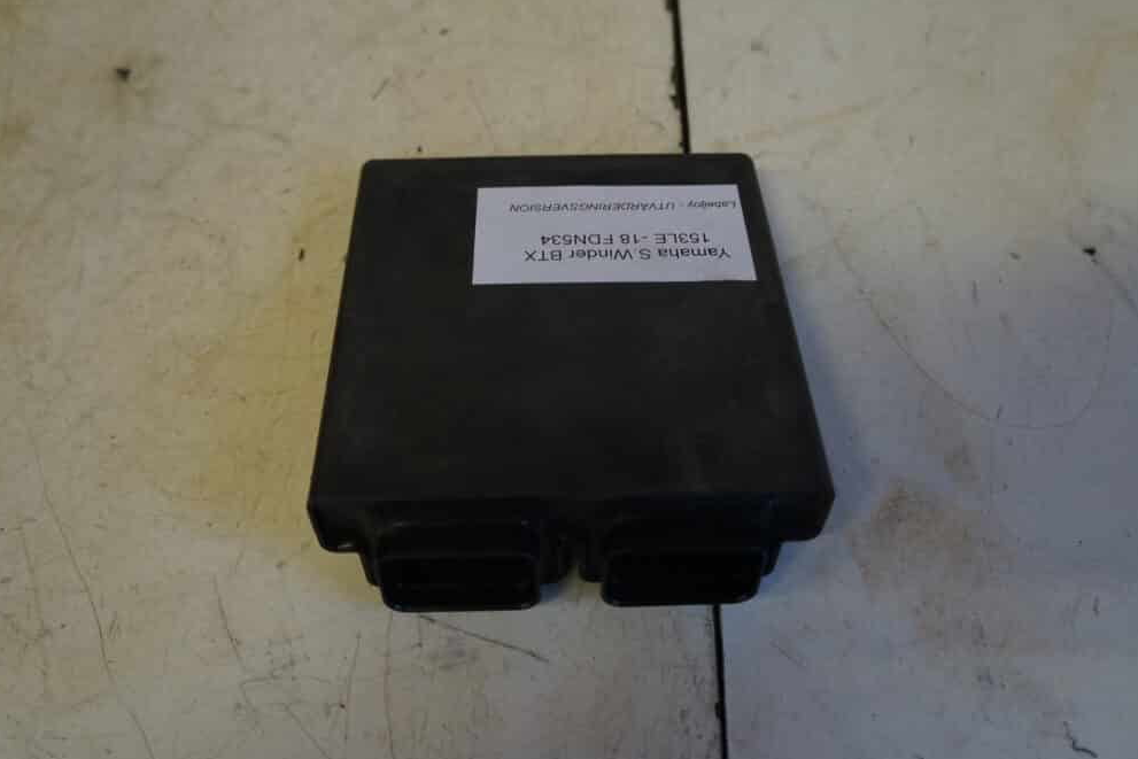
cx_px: 558
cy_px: 369
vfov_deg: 42.3
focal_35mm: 31
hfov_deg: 60.3
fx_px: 980
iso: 500
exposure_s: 1/60
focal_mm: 20
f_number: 4
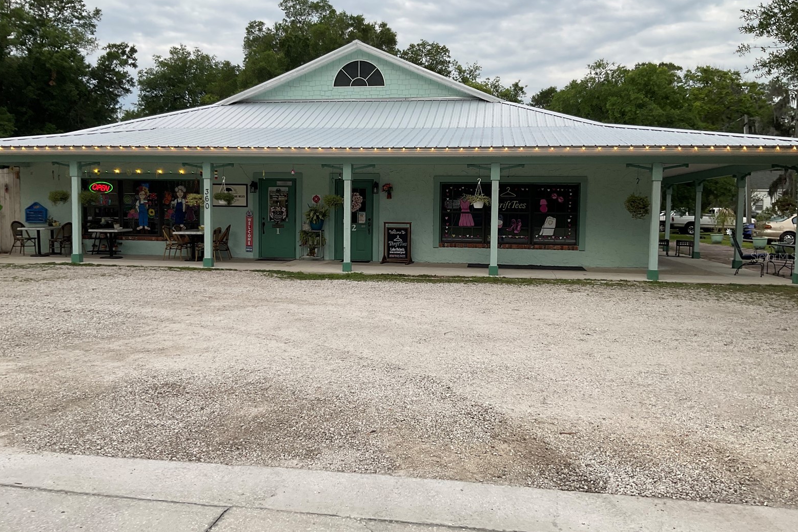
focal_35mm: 31
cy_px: 256
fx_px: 687
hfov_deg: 60.3
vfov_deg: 42.3
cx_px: 389
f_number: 1.8
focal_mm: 3
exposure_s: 1/151
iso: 16
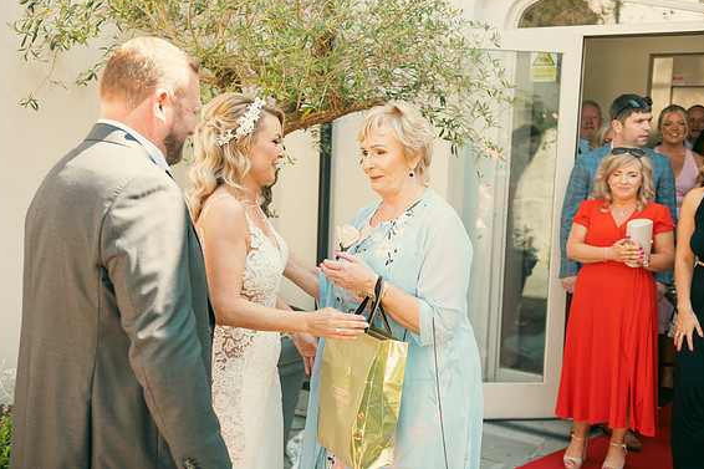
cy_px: 230
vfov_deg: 32.6
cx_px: 347
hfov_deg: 47.4
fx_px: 801
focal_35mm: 41
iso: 160
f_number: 3.5
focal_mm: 40
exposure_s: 1/250
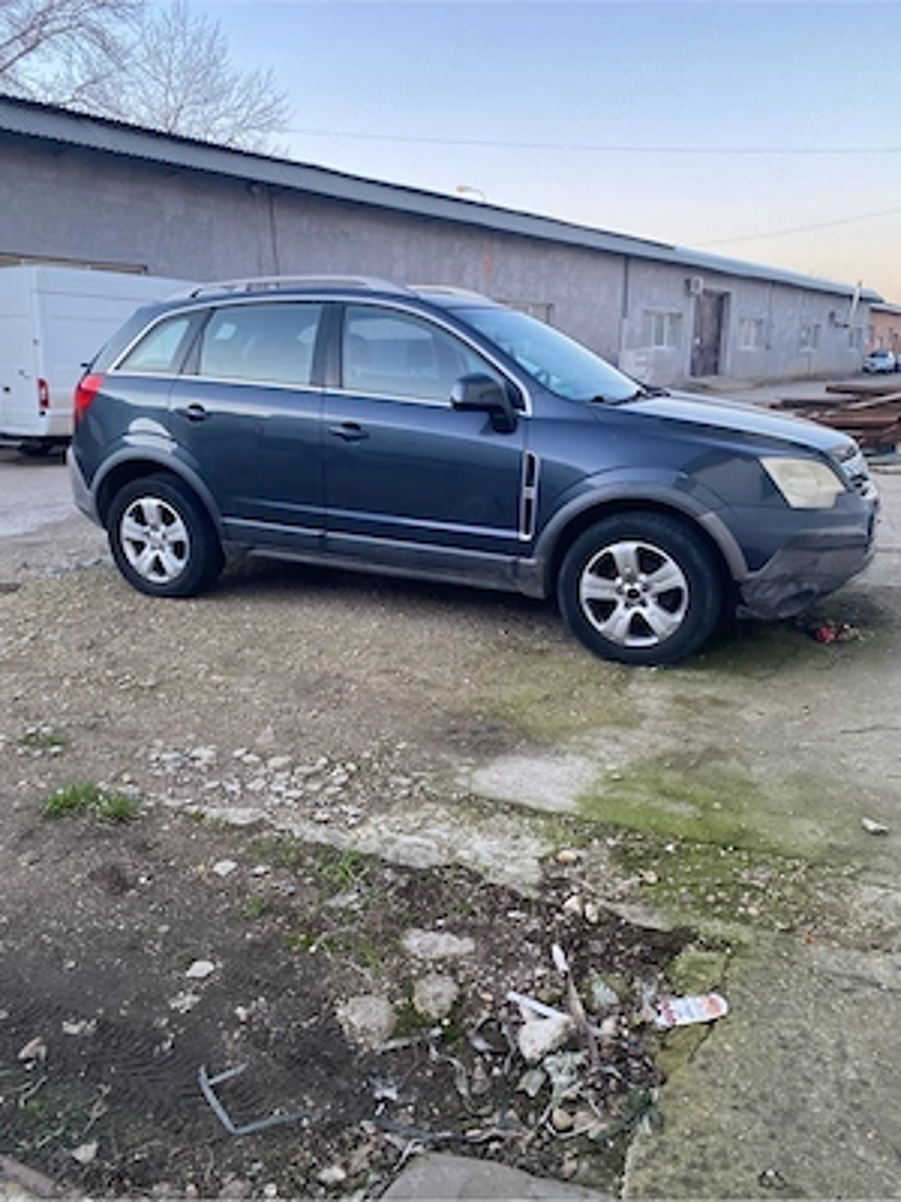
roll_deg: +0.5
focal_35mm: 26
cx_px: 450
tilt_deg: -14.1
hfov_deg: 53.1
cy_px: 601
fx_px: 902
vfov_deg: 67.3
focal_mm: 4.25
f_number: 1.8
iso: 125
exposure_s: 1/110
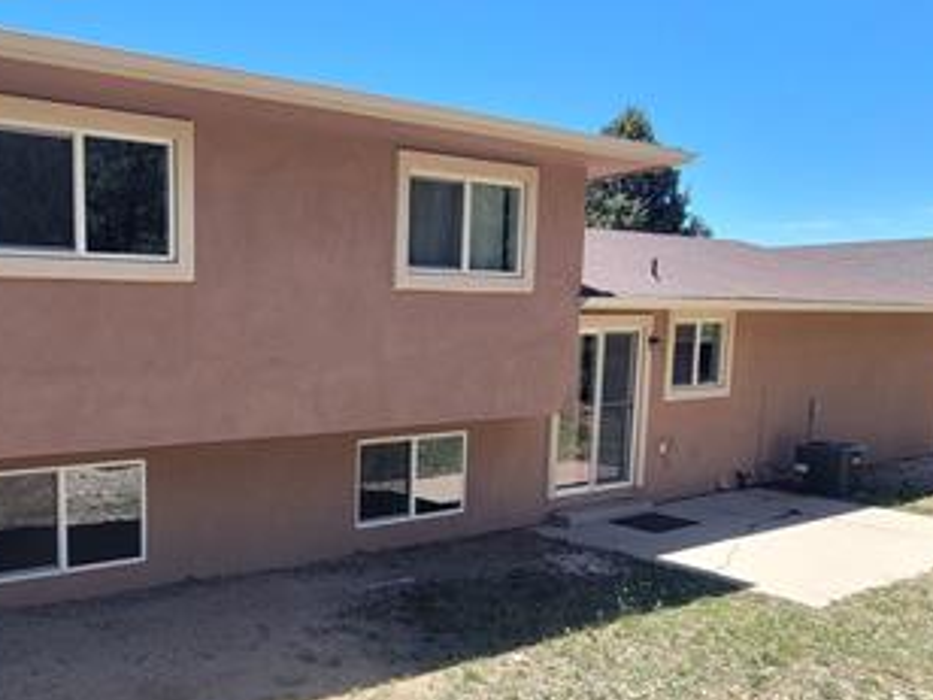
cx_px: 197
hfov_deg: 60.5
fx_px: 728
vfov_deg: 50.9
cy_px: 432
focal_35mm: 27
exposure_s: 1/740
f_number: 2.2
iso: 50
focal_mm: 2.2
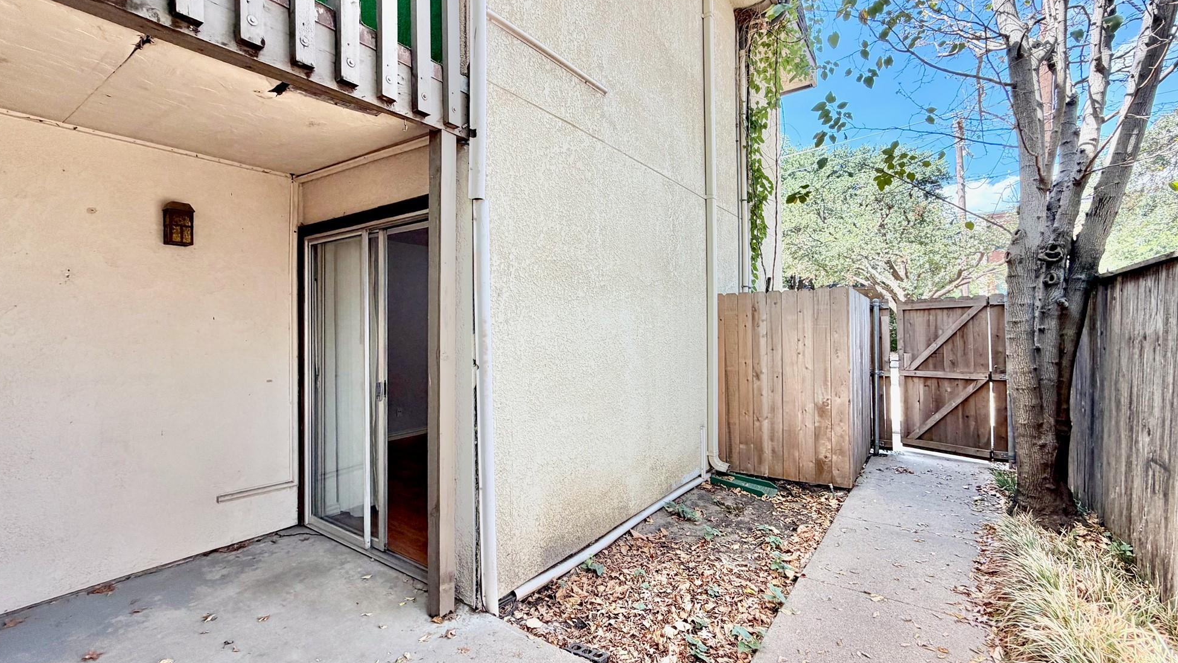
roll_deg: +1.1
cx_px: 591
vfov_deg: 67.1
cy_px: 330
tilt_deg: -0.1
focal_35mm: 16
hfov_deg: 99.4
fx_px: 500
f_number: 2.2
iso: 50
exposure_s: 1/153
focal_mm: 2.22
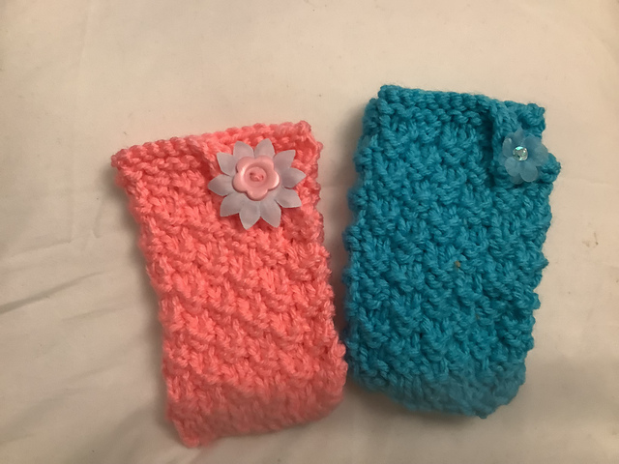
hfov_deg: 58.4
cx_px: 310
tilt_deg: -78.0
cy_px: 232
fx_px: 554
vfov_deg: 45.4
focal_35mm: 31
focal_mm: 3.3
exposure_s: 1/33
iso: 320
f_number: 2.4
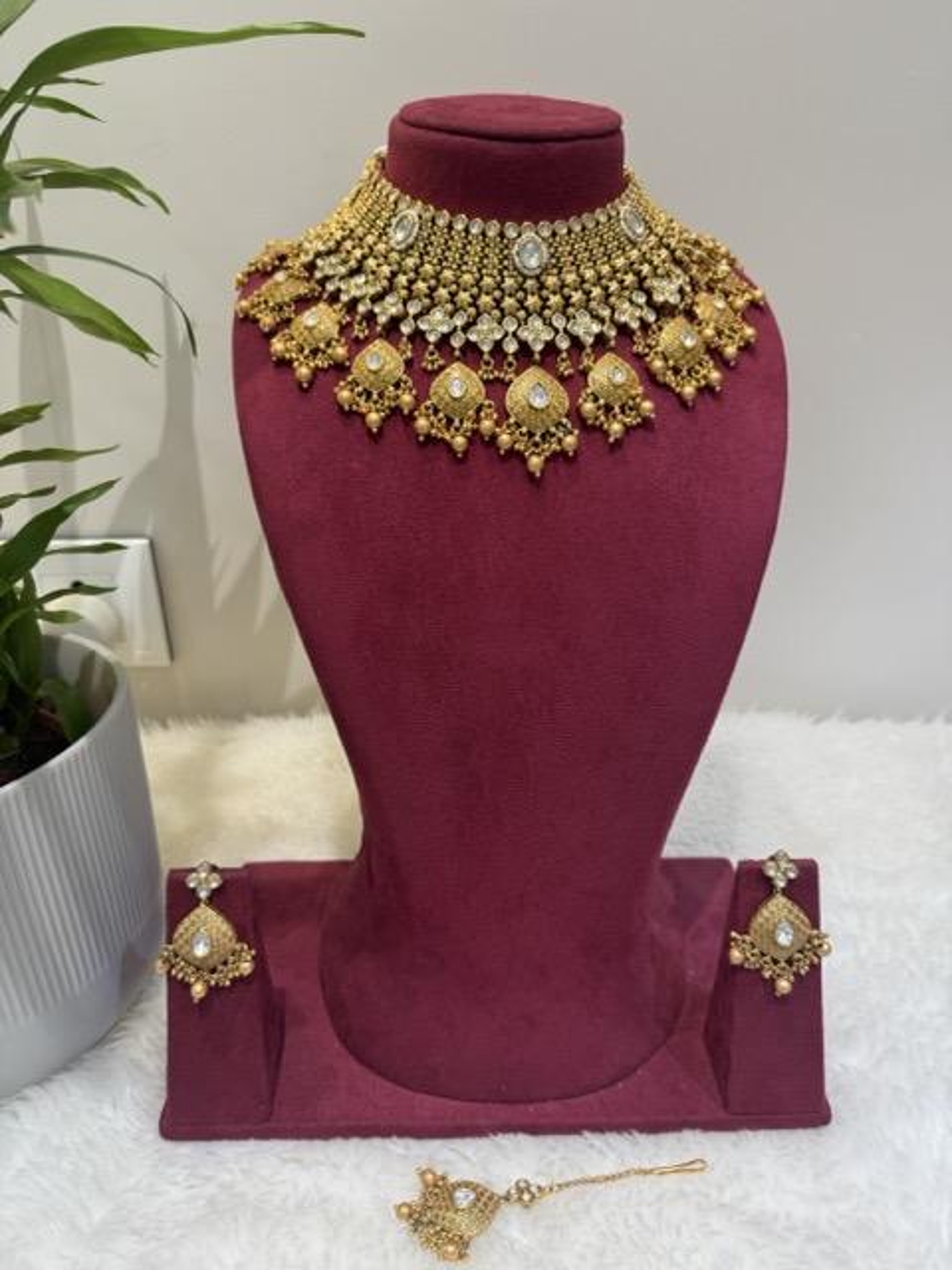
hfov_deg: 56.8
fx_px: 880
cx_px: 476
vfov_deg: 71.6
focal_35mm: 24
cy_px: 635
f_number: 1.78
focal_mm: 6.76
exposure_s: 1/100
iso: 80
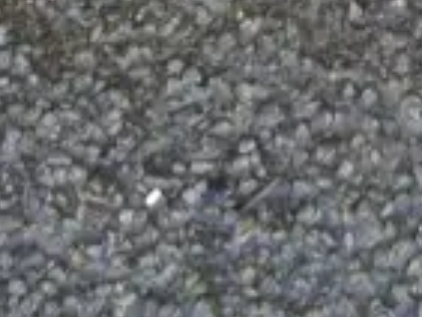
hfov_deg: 8.9
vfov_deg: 6.1
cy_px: -760
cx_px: 587
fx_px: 2660
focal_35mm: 218
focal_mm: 15
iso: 200
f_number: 3.6
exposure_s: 1/100
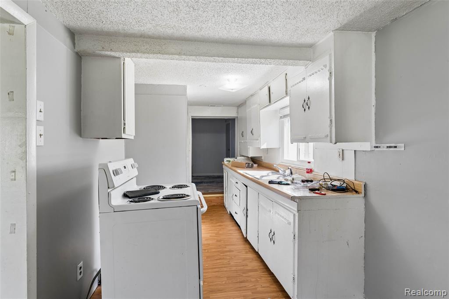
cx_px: 224
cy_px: 150
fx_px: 224
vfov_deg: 67.3
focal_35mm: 18
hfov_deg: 90.0
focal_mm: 18
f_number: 14
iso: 400
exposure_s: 1/3.33
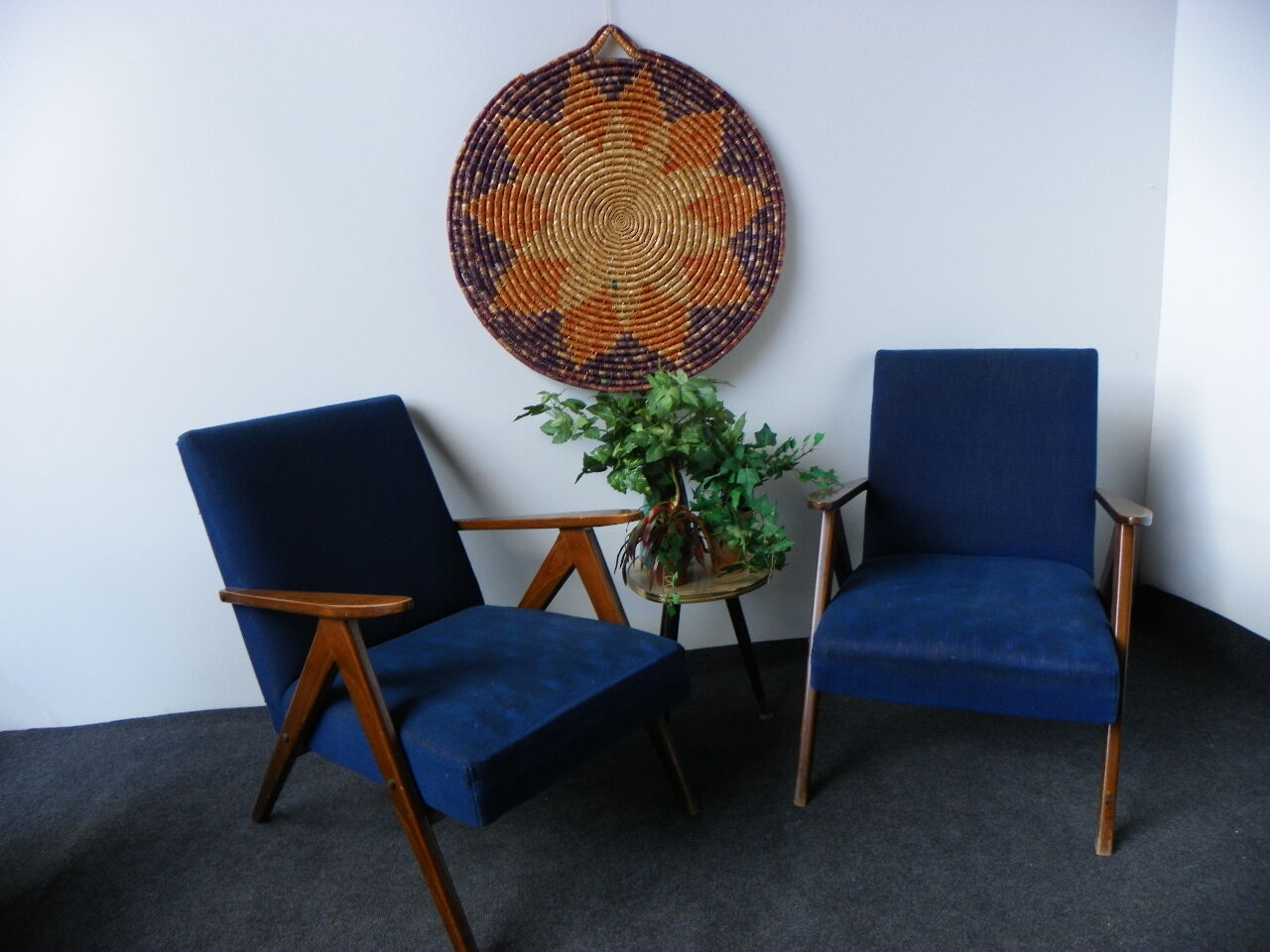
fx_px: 954
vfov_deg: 53.1
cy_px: 476
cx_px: 635
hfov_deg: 67.3
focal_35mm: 26
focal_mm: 4.6
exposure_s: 1/60
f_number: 2.8
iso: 64
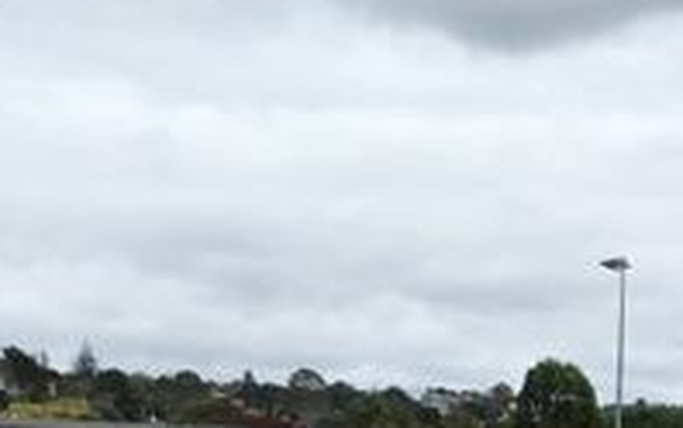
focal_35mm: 124
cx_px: 528
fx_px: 2309
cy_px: 873
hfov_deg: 16.7
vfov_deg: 9.8
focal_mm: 4.15
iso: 25
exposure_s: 1/1350
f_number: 2.2
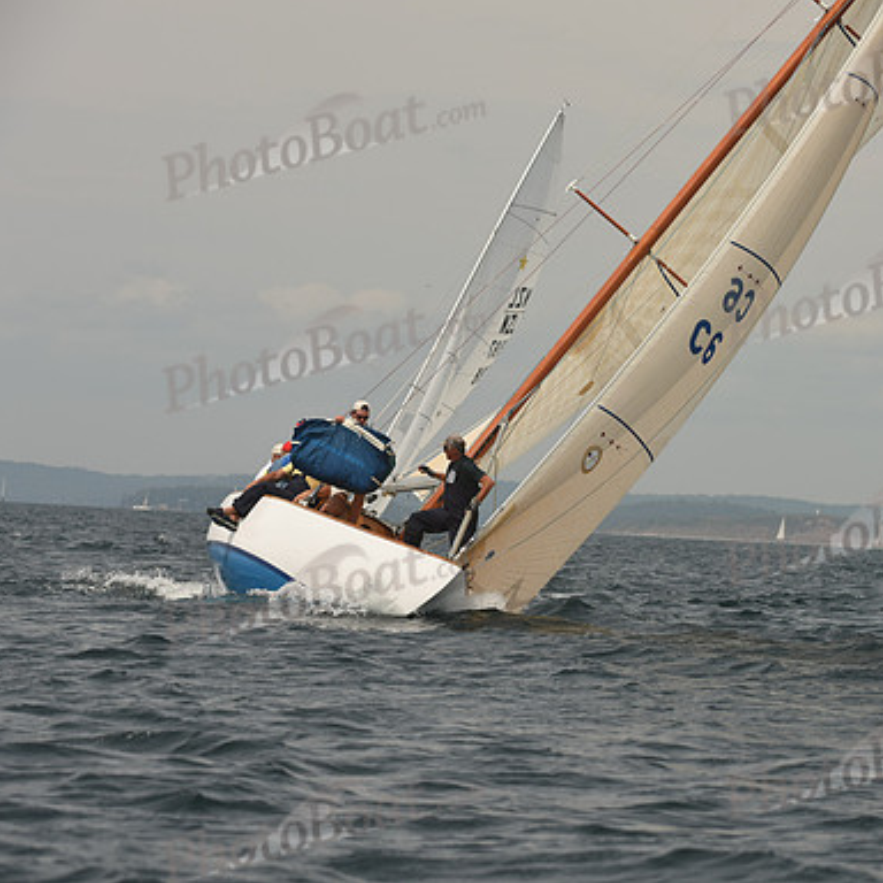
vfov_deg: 6.8
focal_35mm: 257
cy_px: 440
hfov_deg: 6.8
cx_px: 607
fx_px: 7417
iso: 250
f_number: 7.1
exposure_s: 1/1000
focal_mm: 200
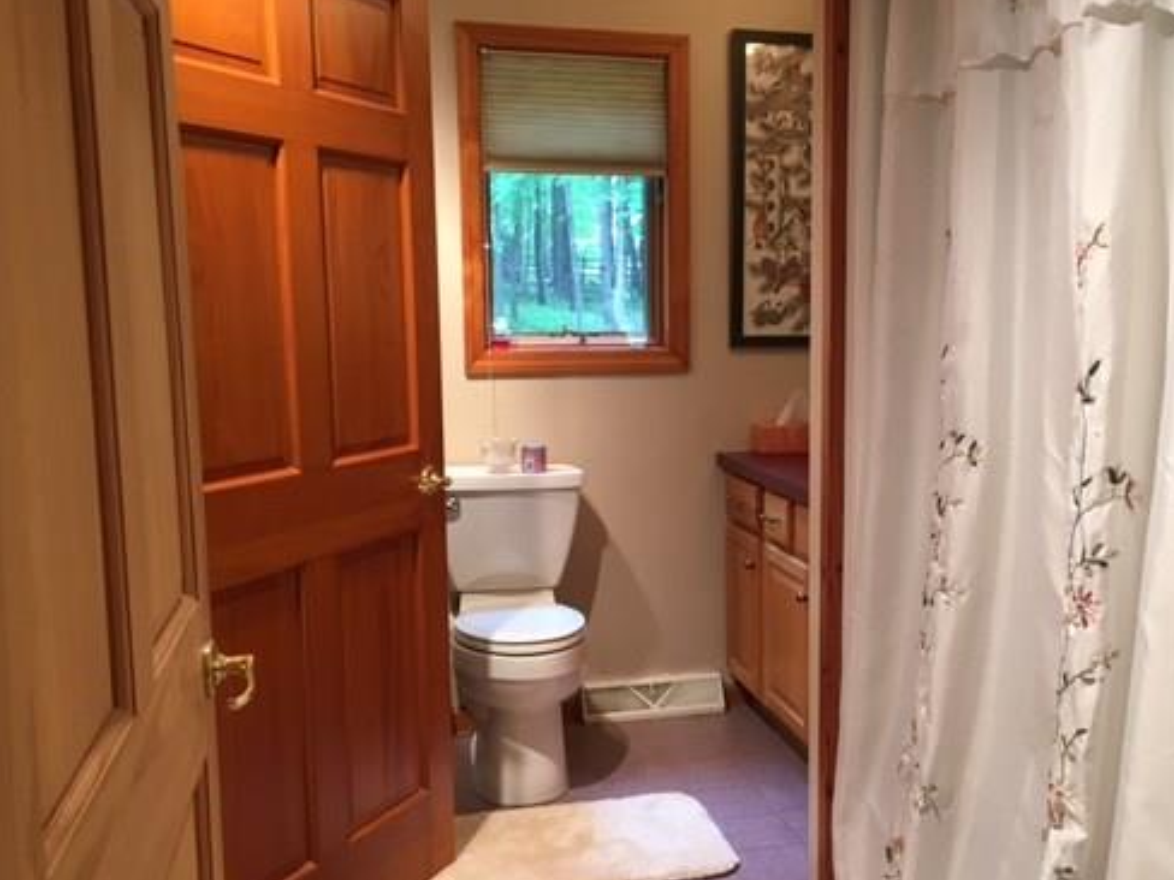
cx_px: 727
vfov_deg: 37.7
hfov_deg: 48.6
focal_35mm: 38
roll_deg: -0.3
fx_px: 1289
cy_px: 476
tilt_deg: -8.2
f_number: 2.2
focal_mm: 4.15
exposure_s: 1/30
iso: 64
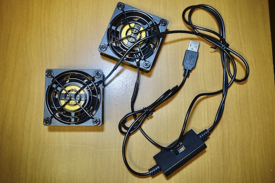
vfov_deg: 38.9
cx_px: 138
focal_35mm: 34
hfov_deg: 55.8
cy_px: 92
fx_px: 260
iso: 160
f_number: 2.8
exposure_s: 1/40
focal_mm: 12.64
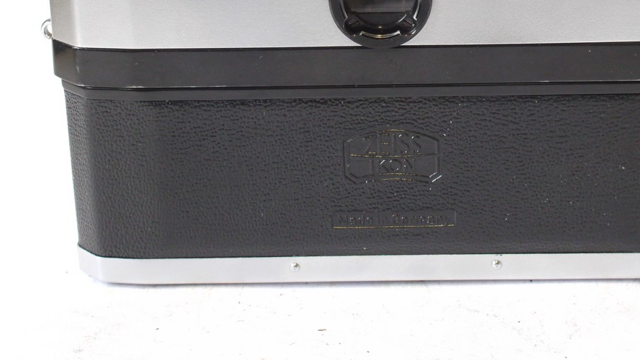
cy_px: 68
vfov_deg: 13.5
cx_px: 374
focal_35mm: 89
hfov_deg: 23.9
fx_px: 1511
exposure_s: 1/60
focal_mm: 30
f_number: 7.1
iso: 800
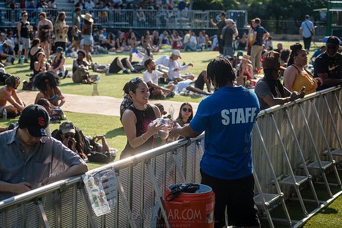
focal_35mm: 93
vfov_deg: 14.7
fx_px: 884
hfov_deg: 21.9
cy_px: 125
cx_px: 175
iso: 400
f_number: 3.5
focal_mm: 80
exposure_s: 1/2000
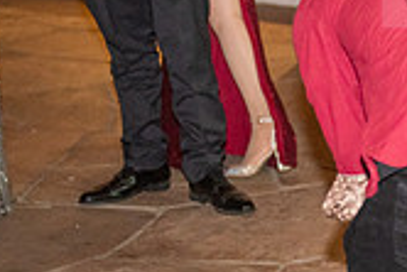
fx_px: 2059
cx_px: 596
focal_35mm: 182
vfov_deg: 7.5
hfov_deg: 10.9
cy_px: -31
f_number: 2.8
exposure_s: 1/125
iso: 1250
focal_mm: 52
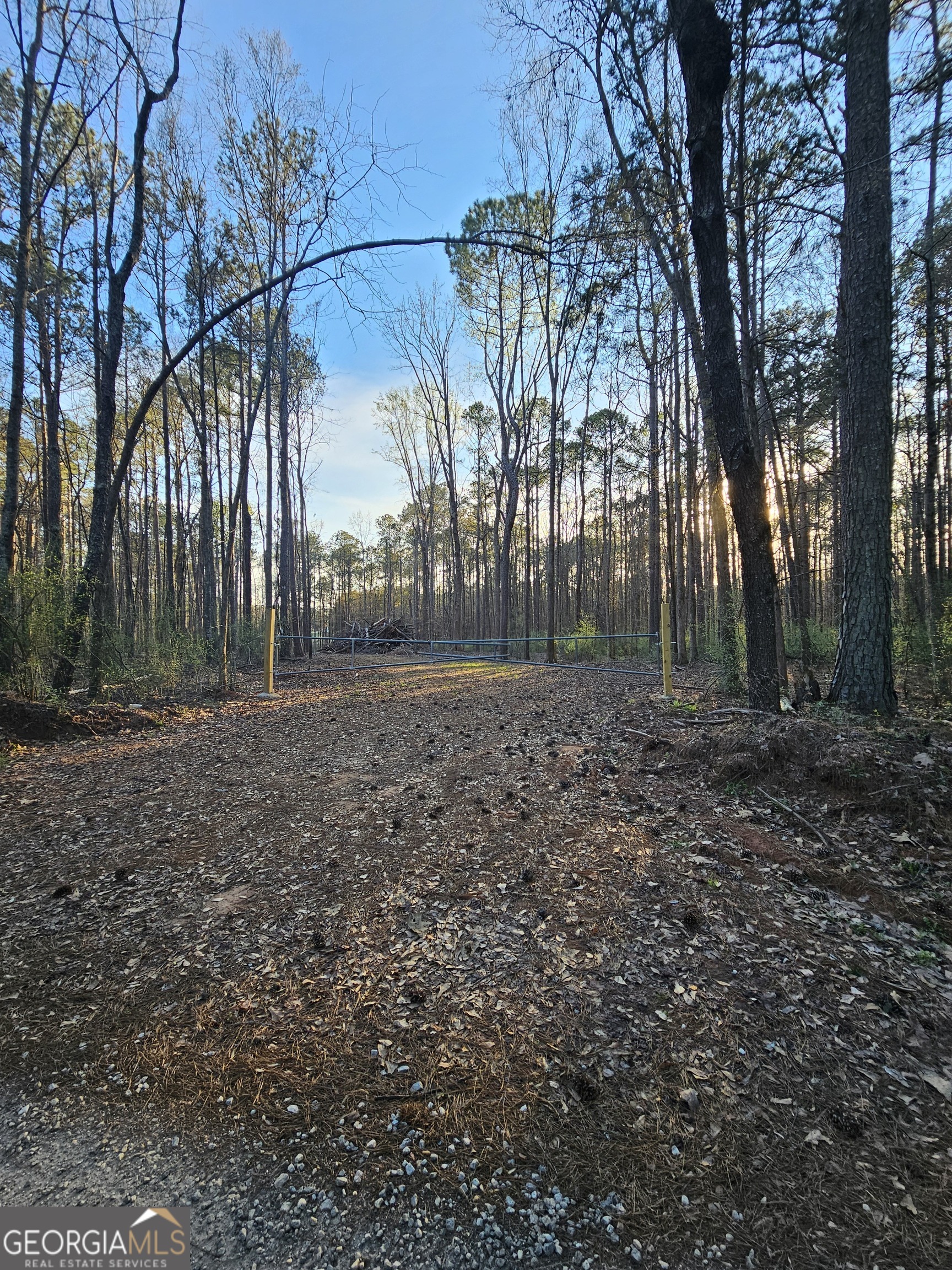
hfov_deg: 89.9
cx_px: 476
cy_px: 635
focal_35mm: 13
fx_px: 477
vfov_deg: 106.2
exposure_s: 1/221
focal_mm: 2.2
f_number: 2.2
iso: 50
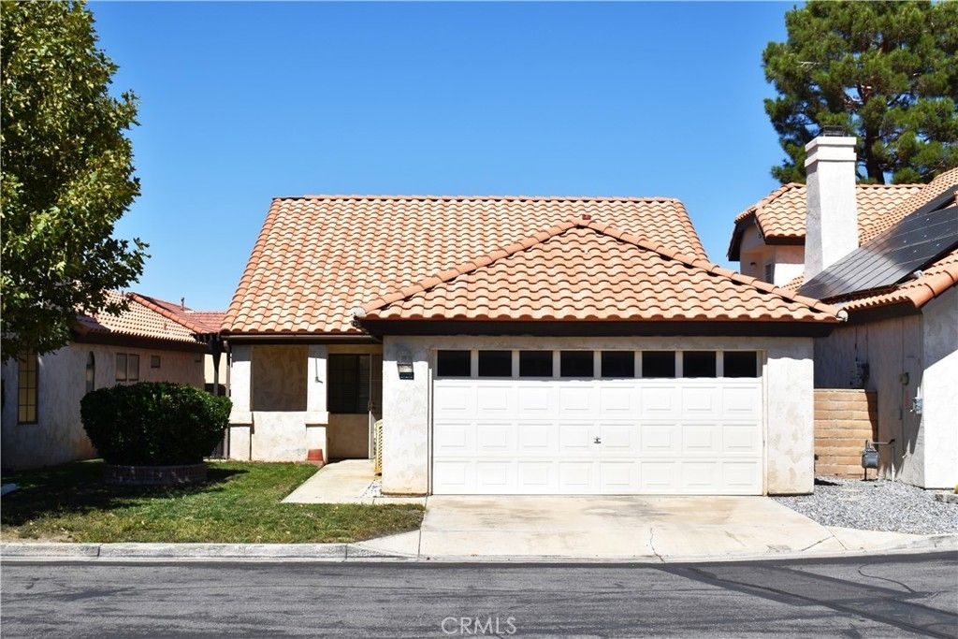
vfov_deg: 29.0
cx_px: 479
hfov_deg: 42.3
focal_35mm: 46
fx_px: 1238
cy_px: 320
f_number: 10
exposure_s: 1/400
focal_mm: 31
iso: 100
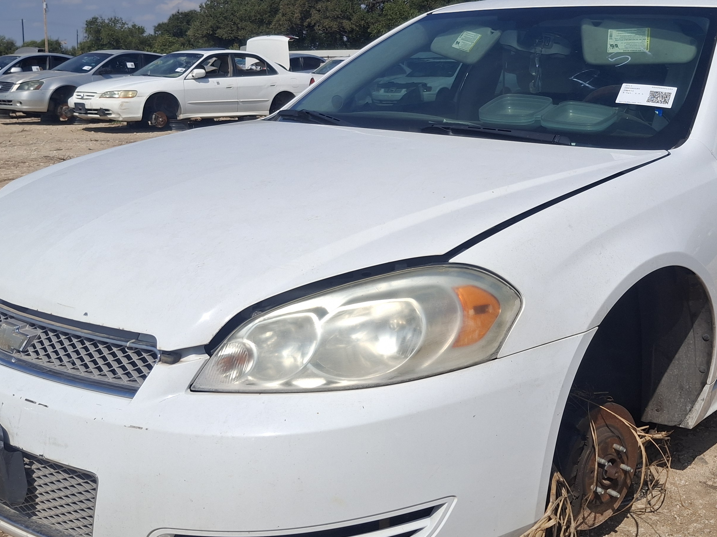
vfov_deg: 34.3
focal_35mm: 42
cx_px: 453
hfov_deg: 44.4
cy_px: 231
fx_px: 870
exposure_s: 1/4292
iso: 32
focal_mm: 4.69
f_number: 1.8
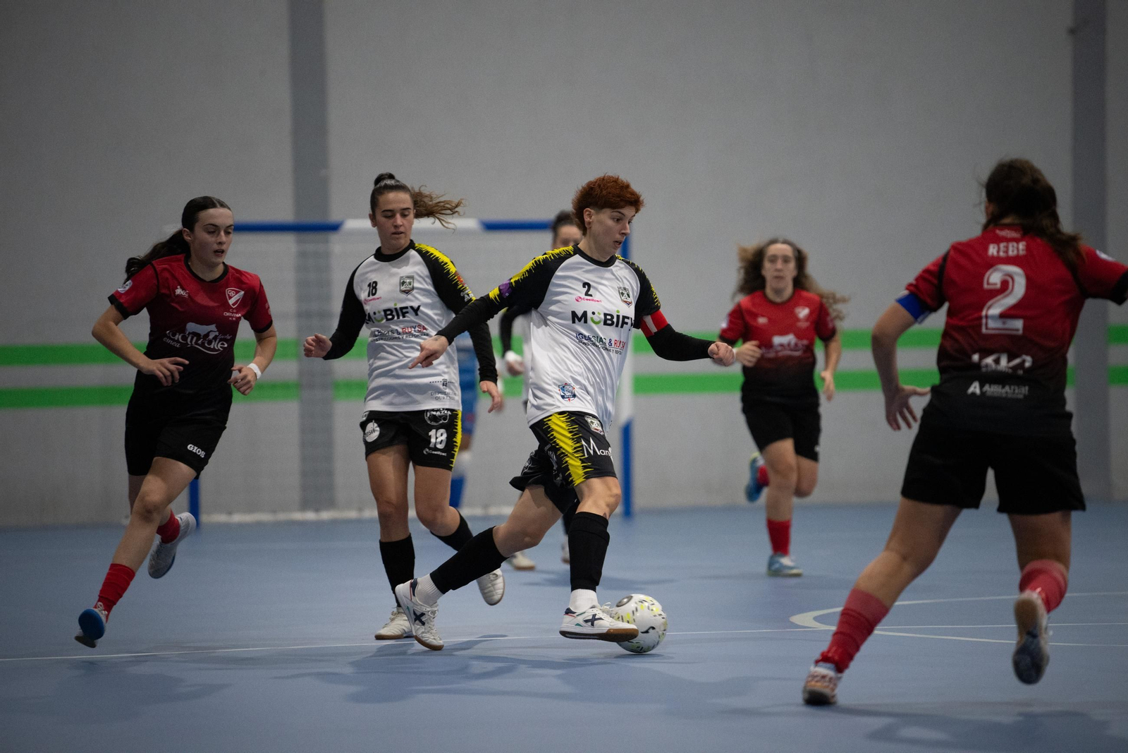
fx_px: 6267
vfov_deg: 6.9
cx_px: 564
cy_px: 376
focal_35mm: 200
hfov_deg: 10.3
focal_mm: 200
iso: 5000
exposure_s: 1/800
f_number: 2.8
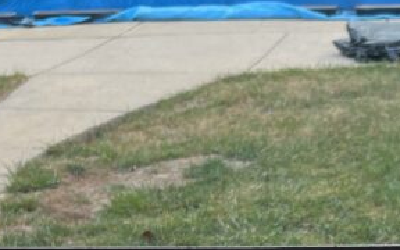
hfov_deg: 20.8
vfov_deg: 13.0
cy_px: 314
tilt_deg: -23.3
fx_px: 1068
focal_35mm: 98
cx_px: 362
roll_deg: +3.4
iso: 50
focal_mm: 5.7
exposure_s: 1/604
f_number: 1.5
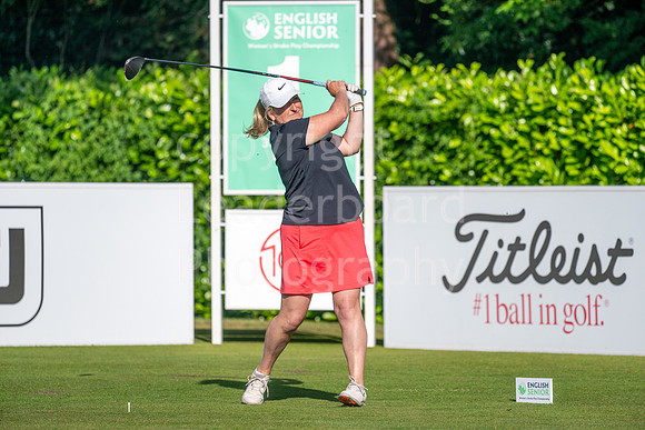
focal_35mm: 300
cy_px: 215
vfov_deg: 4.6
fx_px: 5376
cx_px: 322
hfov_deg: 6.9
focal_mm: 300
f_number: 5
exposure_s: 1/3200
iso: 200
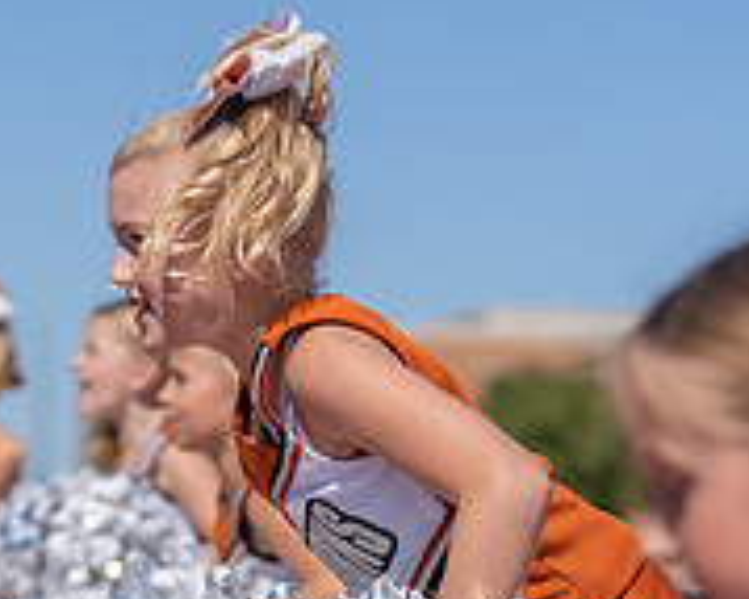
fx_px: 4719
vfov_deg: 7.2
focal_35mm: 213
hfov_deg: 9.1
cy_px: 630
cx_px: 255
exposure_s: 1/3200
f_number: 2.8
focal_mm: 70
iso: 100
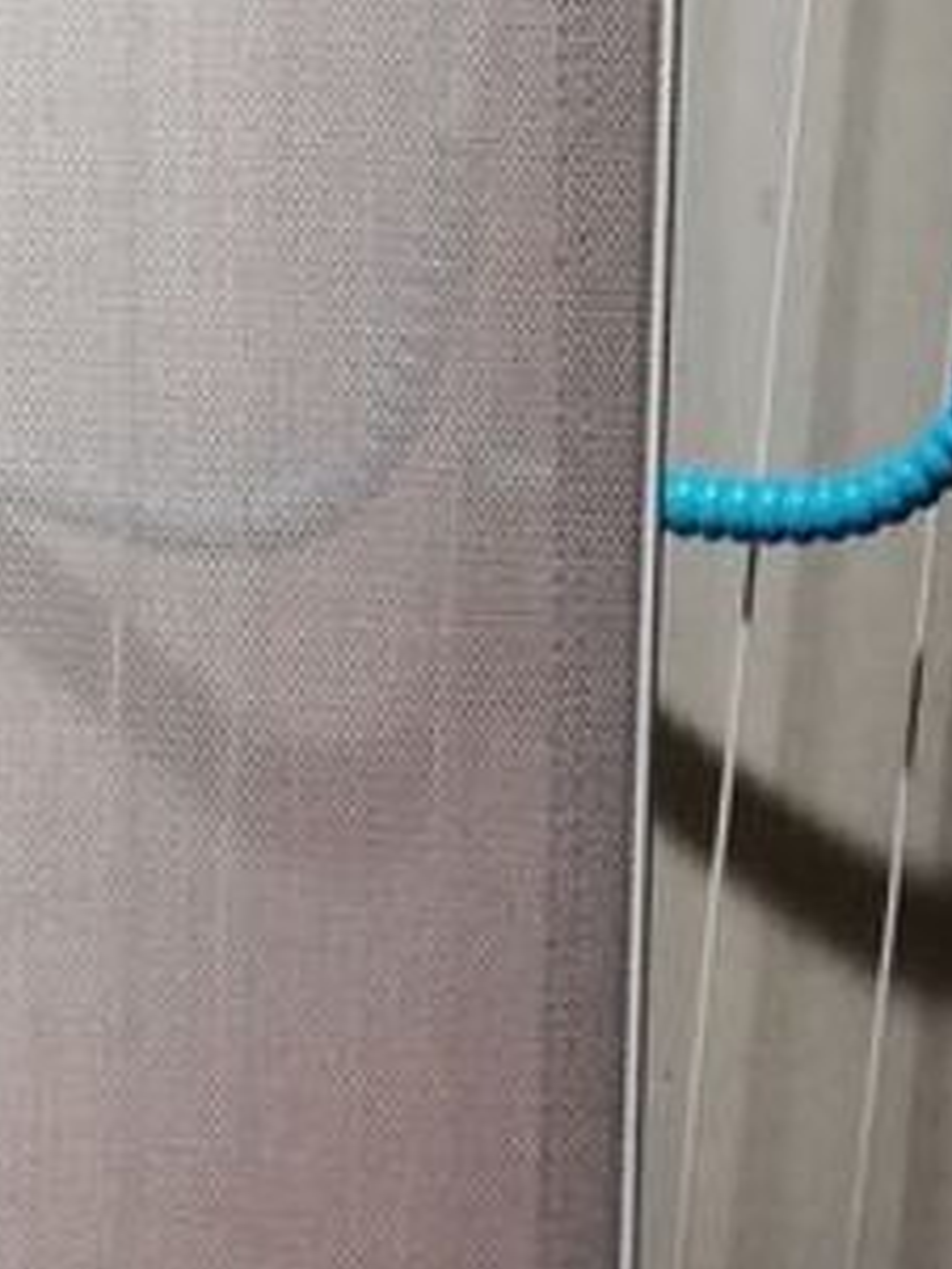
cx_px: -223
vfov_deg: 15.6
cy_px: 1958
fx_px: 4214
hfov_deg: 12.6
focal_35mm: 115
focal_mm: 3.81
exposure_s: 1/20
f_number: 2.2
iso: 500
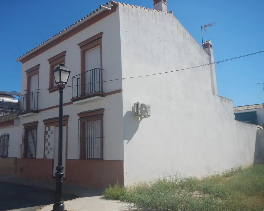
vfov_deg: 48.5
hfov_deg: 58.7
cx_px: 122
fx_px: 234
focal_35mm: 30
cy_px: 103
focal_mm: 5
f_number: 7.8
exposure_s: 1/400
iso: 125
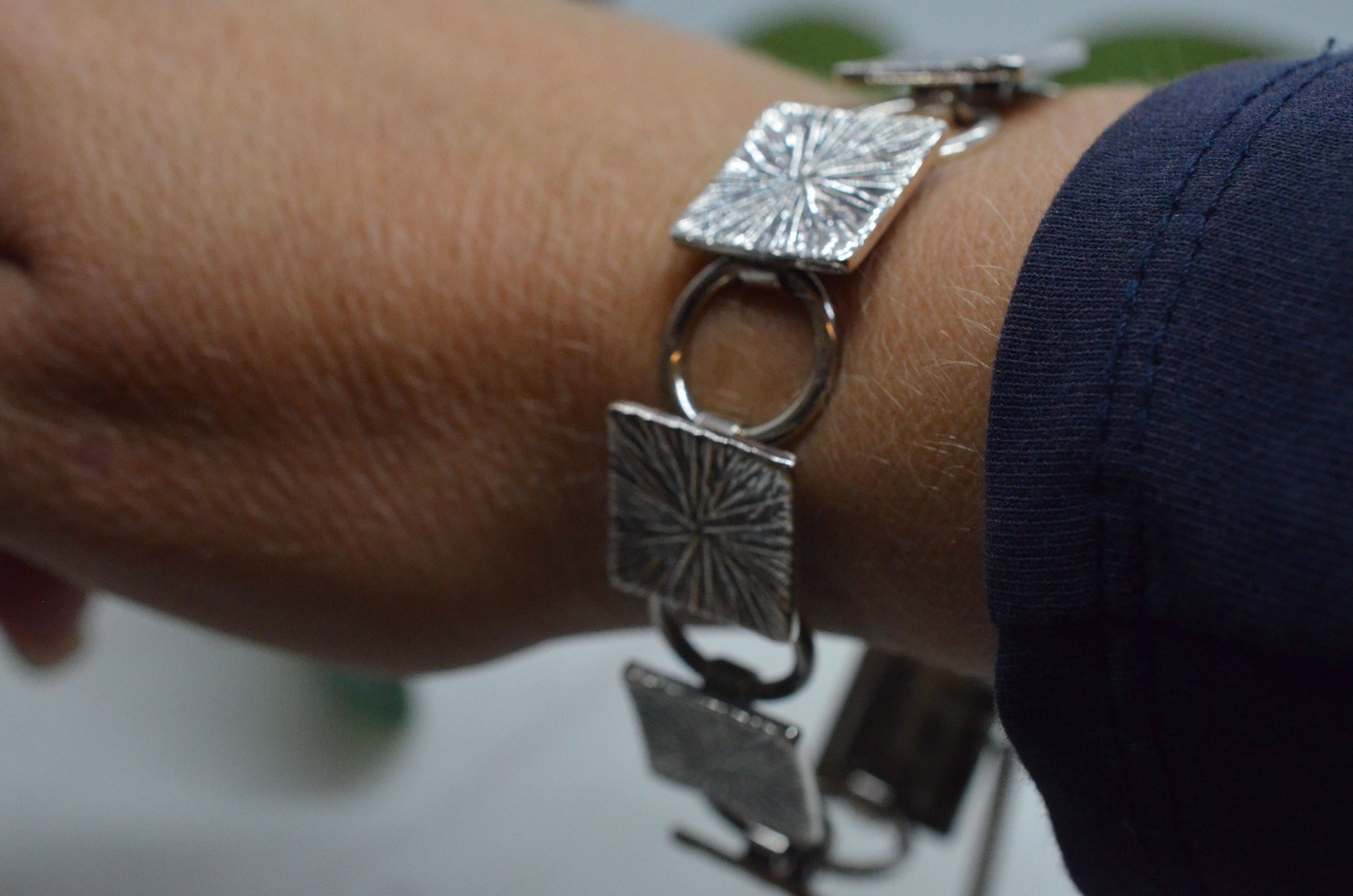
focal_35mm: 60
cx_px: 676
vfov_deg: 22.5
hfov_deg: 33.5
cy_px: 448
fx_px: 2250
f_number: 8
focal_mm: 40
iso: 4000
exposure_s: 1/1000
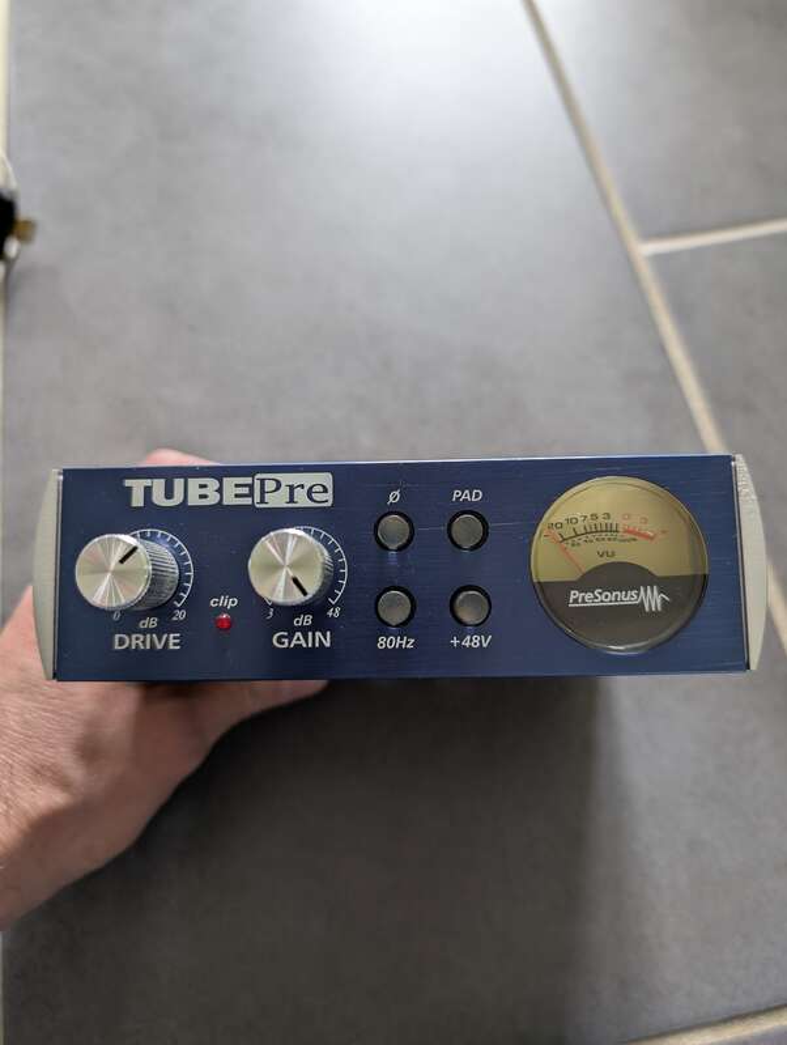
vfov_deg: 71.5
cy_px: 522
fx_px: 725
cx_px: 394
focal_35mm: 24
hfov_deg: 57.0
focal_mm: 6.9
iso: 241
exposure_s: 1/137
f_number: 1.68
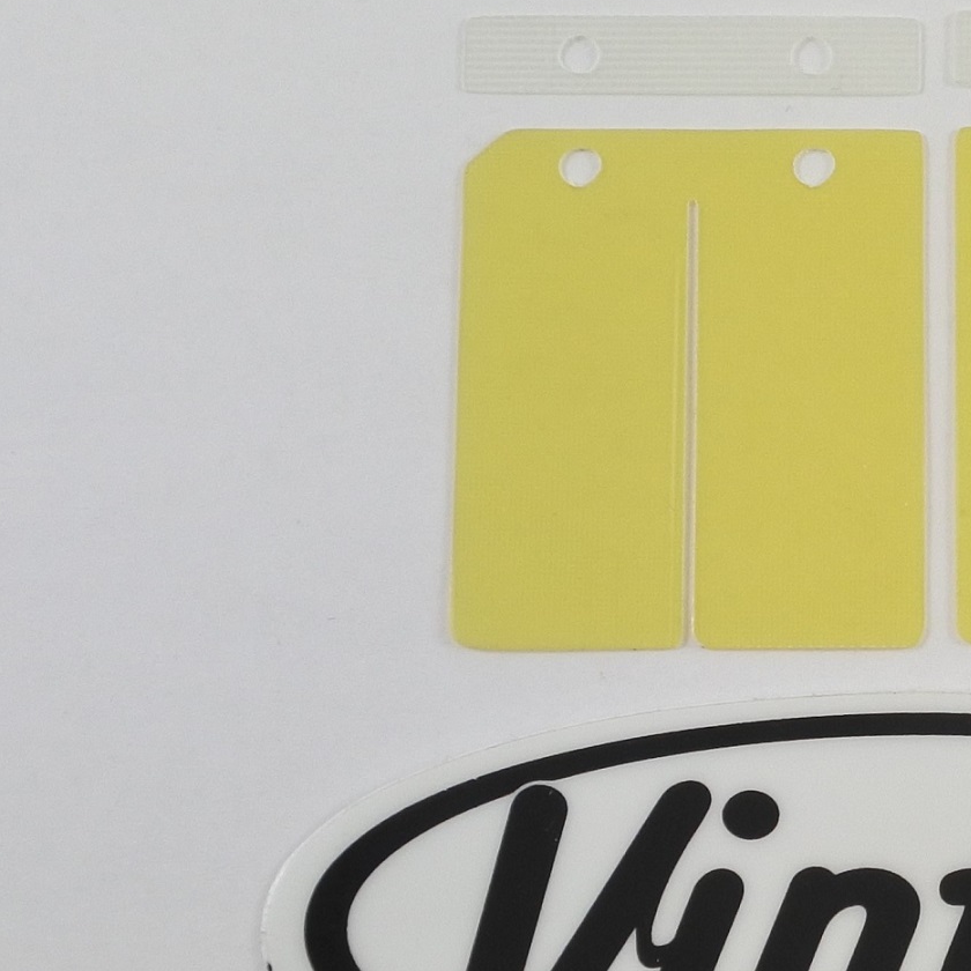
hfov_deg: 25.4
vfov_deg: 26.5
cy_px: 559
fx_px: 2063
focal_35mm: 65
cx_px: 937
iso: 400
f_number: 4
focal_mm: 13.7
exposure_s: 1/200
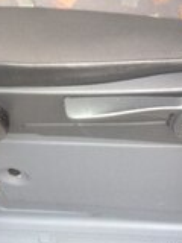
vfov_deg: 20.0
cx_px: 47
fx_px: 631
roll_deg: +18.5
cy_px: -74
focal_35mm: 90
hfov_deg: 16.3
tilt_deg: -43.1
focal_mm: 4.15
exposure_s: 1/33
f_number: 2.2
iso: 125
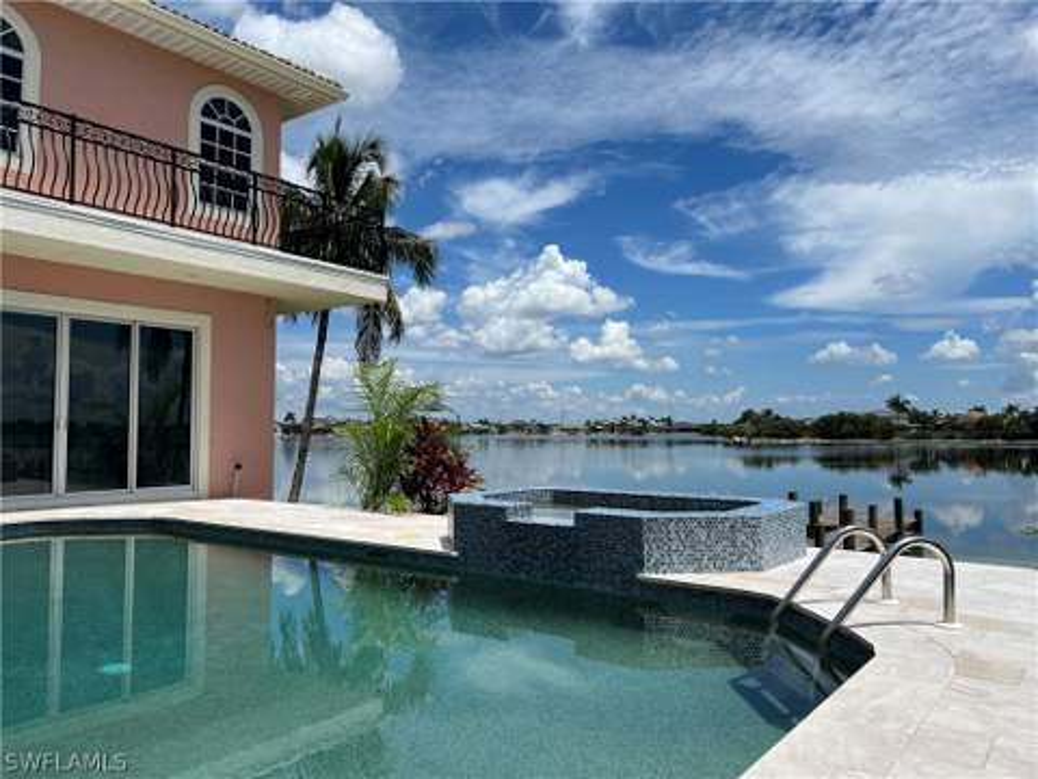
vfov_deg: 53.1
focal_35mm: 26
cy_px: 390
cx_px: 519
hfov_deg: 67.3
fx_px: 780
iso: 50
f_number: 1.5
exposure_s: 1/8696
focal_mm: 5.7
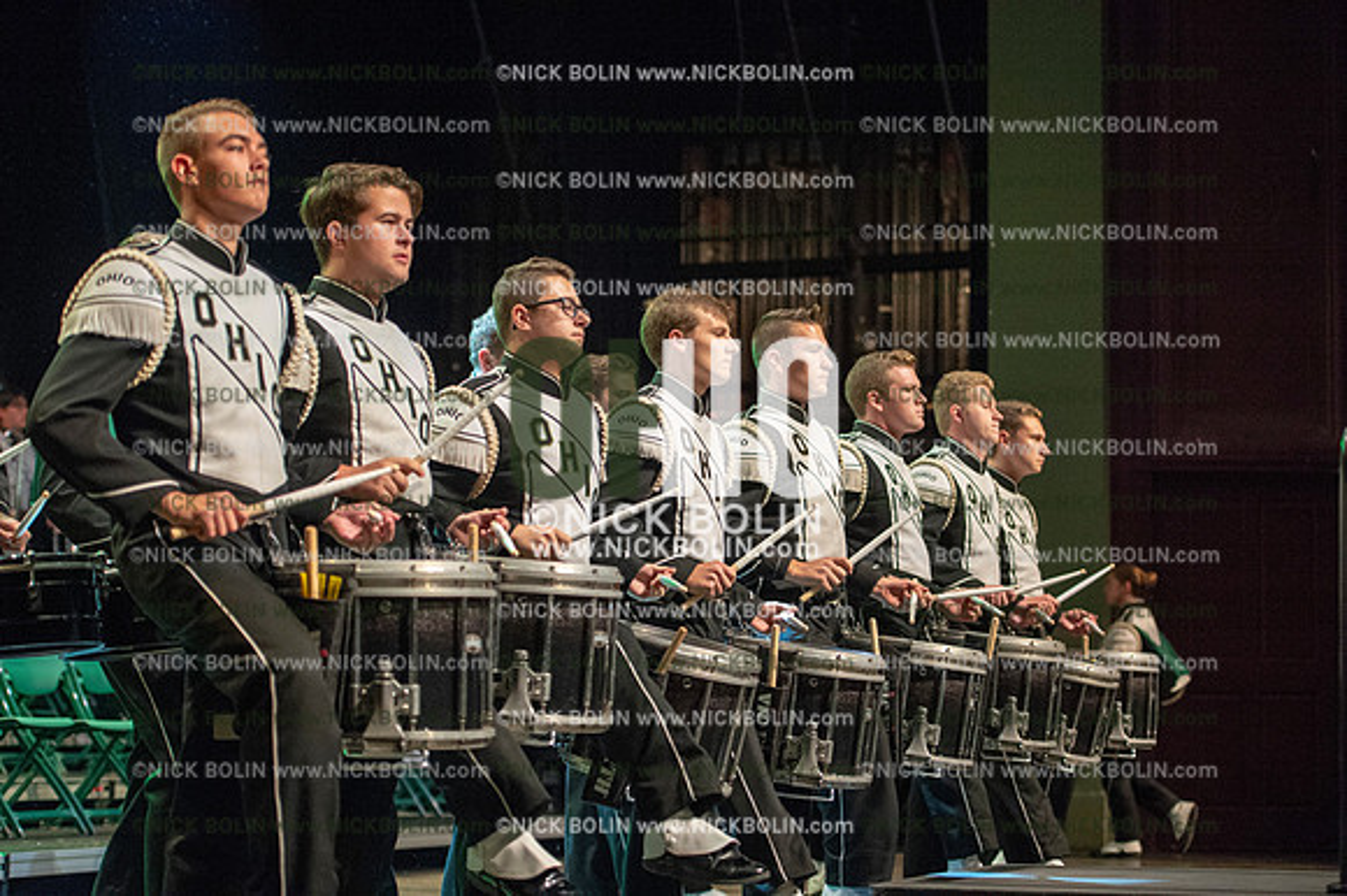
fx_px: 2618
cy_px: 448
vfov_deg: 19.4
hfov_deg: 28.9
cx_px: 674
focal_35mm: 70
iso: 8000
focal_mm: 70
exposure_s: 1/800
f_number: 2.8
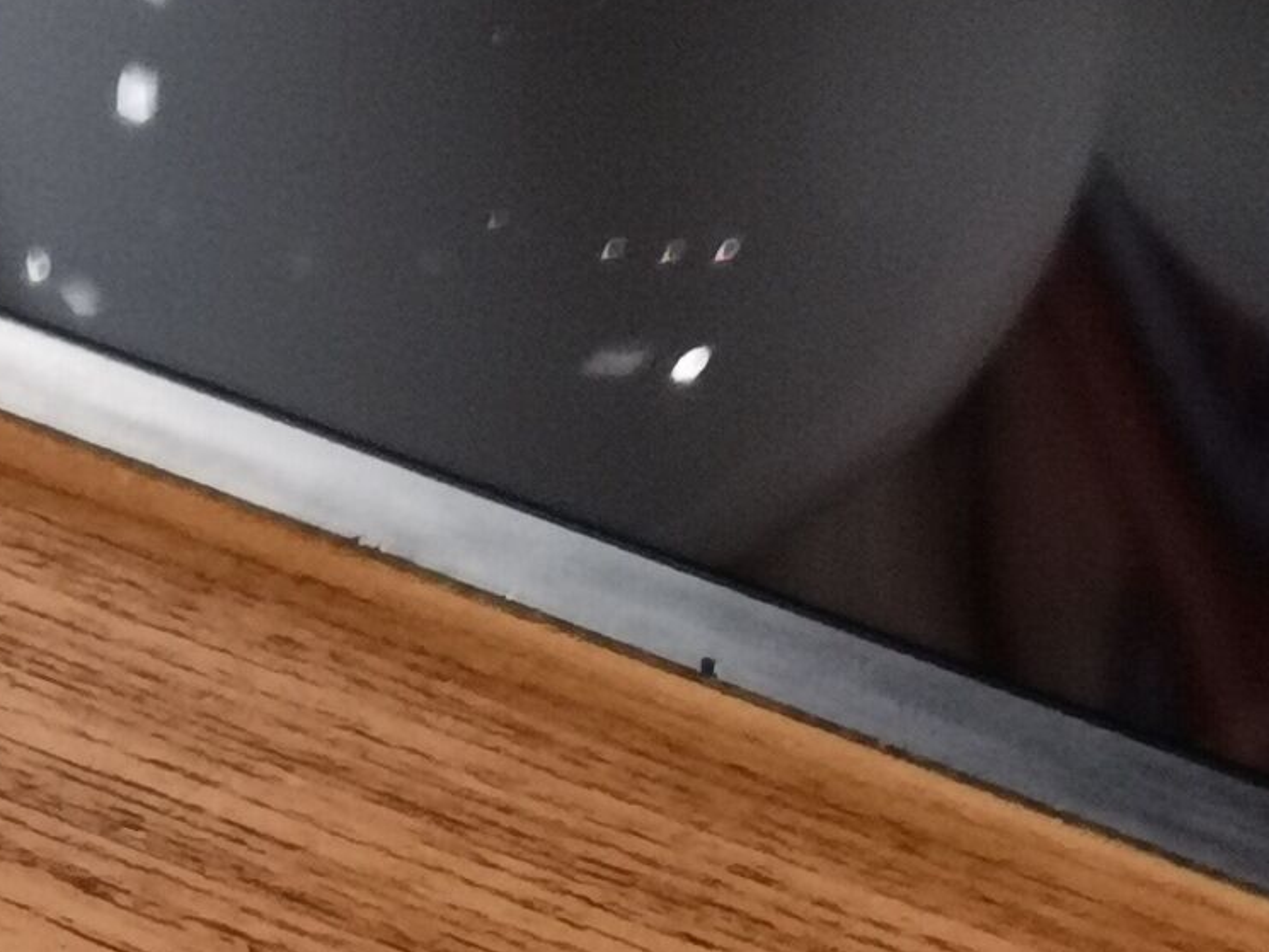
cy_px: 2076
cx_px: -1034
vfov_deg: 6.5
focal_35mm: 220
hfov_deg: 8.6
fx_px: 8066
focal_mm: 6.71
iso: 125
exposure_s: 1/50
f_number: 1.9
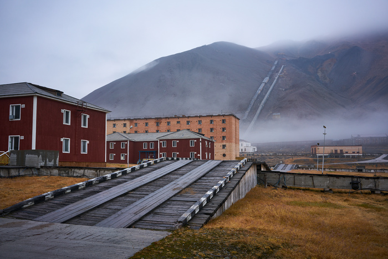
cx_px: 194
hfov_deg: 54.4
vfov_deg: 37.9
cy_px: 130
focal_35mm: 35
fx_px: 377
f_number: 8
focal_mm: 35
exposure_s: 1/20
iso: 200
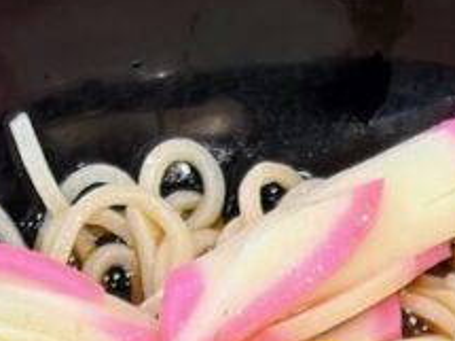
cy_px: 652
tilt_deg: -58.8
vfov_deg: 5.9
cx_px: 315
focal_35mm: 248
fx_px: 3258
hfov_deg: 8.0
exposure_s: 1/50
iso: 64
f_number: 1.6
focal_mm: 5.96
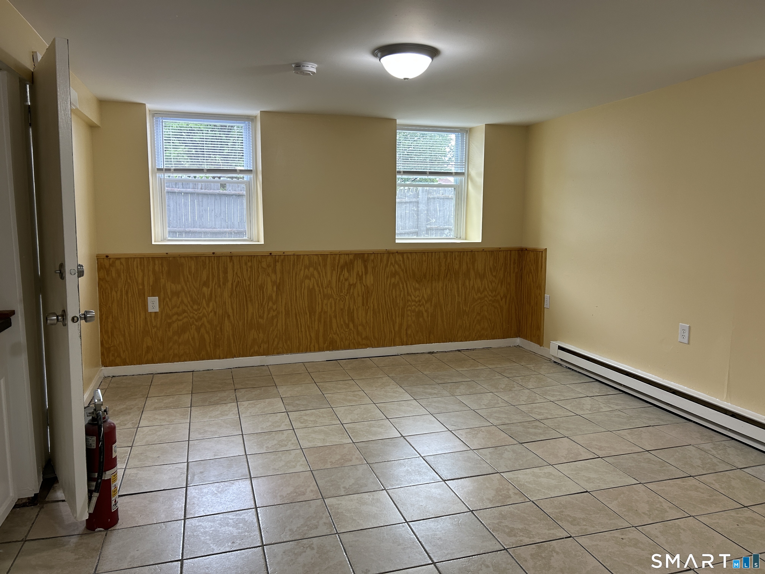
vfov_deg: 53.1
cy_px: 287
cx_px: 382
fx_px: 575
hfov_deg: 67.3
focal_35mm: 26
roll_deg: -0.3
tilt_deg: -5.5
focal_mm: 5.7
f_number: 1.5
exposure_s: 1/120
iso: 100
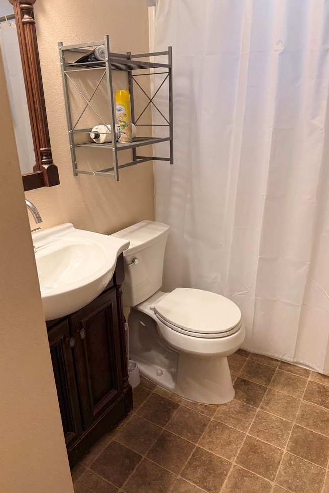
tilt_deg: -22.6
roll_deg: +1.4
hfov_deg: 49.5
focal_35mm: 26
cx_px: 153
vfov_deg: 69.4
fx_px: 357
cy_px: 251
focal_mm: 6.76
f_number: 1.78
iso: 160
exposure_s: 1/120
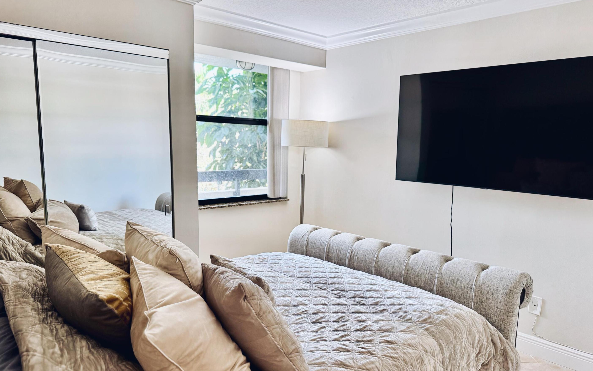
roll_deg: -1.5
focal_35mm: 26
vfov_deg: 47.5
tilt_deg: -8.3
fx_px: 420
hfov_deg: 70.4
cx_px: 300
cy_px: 206
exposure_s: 1/120
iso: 160
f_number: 1.78
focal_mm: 6.76
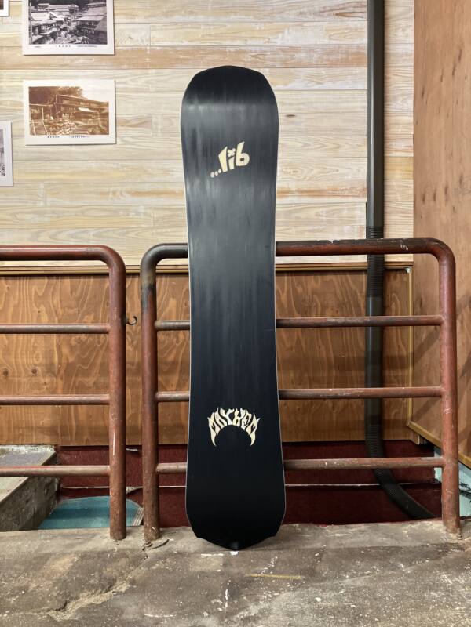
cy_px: 314
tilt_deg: +0.2
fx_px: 508
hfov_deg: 49.7
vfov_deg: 63.4
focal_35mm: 28
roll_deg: -0.2
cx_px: 236
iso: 125
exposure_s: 1/50
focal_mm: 3.99
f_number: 1.8
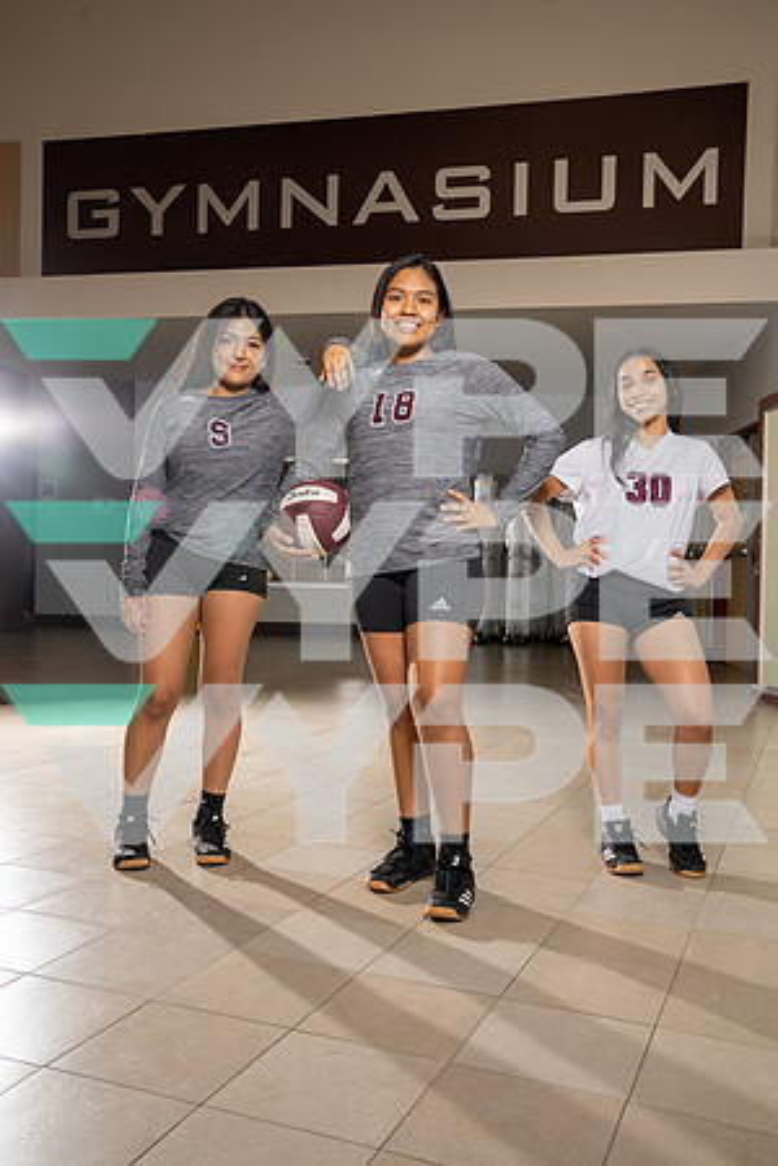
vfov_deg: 58.7
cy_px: 583
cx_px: 389
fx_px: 1037
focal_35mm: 32
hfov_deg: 41.1
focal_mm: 32
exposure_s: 1/250
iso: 800
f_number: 8
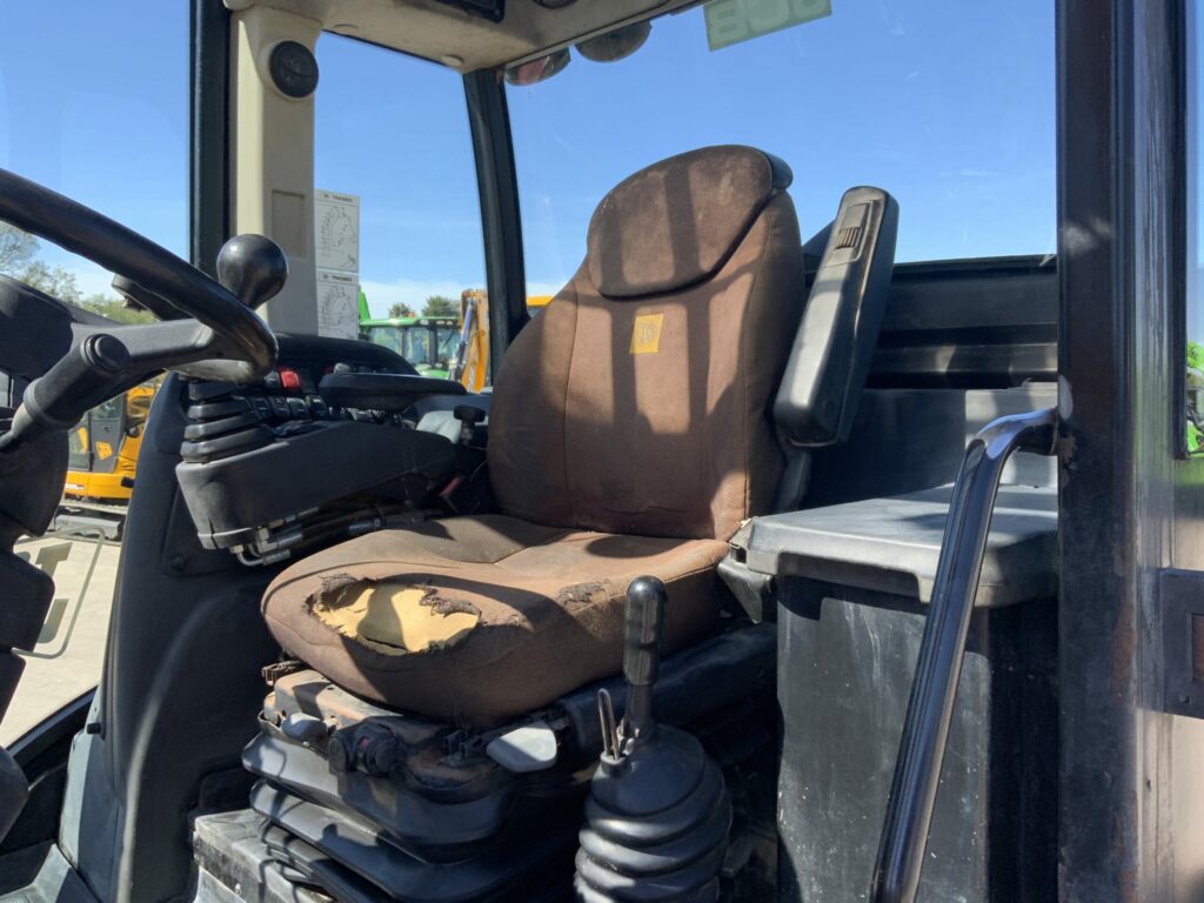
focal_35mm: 29
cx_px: 602
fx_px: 1009
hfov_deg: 61.7
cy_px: 452
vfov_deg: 48.2
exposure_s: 1/519
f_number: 1.8
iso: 16
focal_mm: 3
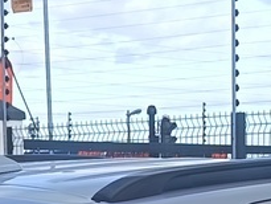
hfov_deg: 11.0
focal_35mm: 180
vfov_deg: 7.8
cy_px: 432
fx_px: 1410
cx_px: 132
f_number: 1.75
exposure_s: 1/442
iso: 100
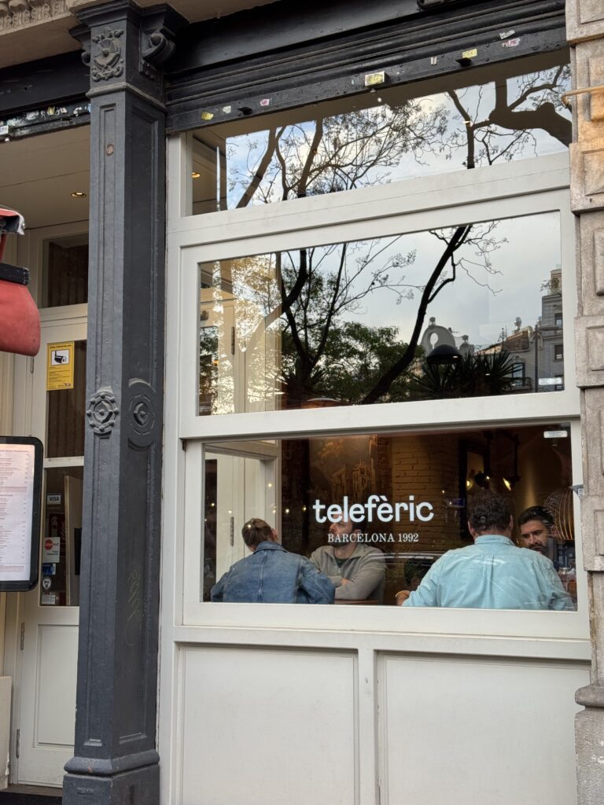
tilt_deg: +8.1
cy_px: 402
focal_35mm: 48
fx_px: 1117
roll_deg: +0.1
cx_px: 302
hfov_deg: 30.3
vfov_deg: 39.7
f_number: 1.78
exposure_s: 1/100
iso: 50
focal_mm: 6.76
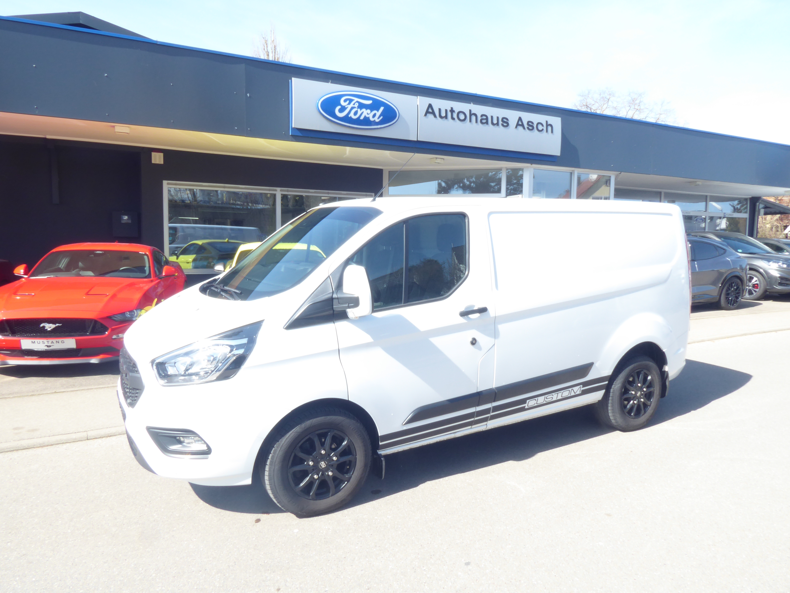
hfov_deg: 71.6
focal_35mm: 24
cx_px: 395
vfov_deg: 56.8
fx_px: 548
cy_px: 296
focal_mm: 4.3
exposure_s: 1/40
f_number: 8
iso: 80
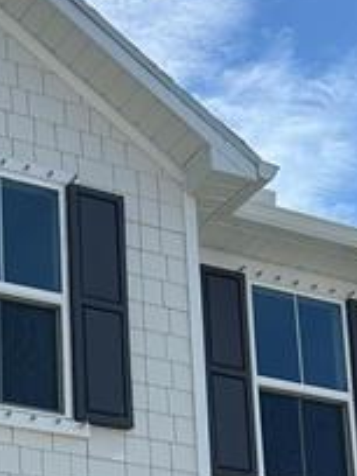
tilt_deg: +13.2
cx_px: -75
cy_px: 637
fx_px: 1348
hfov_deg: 14.6
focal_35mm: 98
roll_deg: +0.5
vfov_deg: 18.5
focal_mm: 5.7
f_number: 1.5
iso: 50
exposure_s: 1/6993
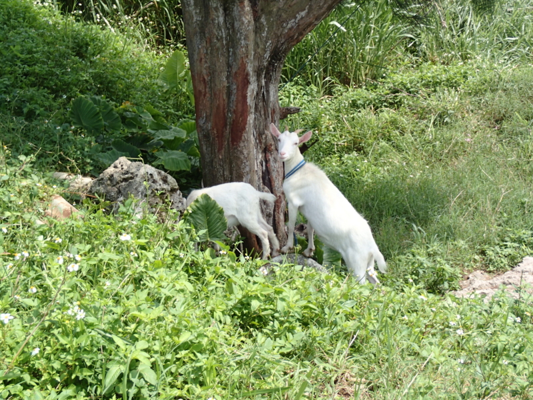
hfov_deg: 31.7
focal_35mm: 61
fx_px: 939
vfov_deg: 24.0
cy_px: 200
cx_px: 266
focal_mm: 11.01
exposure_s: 1/250
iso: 100
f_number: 5
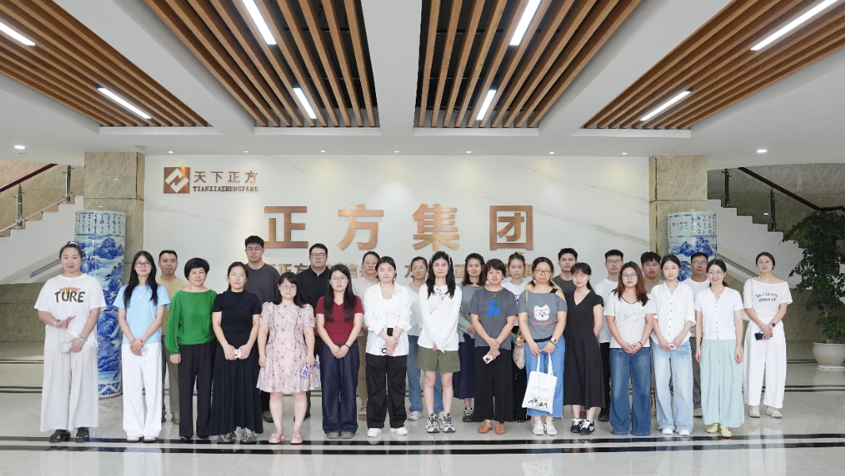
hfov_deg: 71.9
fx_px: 583
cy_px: 260
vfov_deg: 44.3
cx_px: 413
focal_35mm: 26
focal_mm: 24
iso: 2000
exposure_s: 1/500
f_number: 2.8
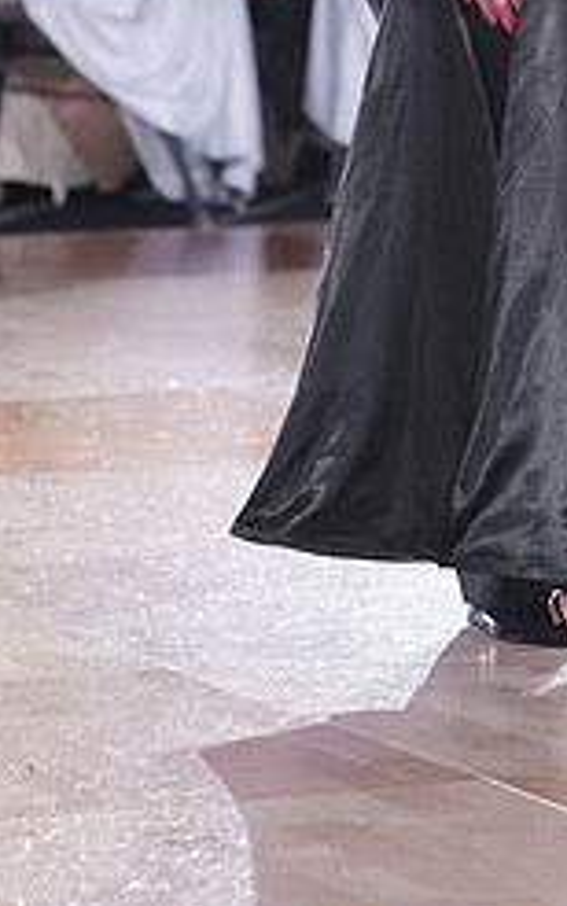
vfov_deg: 6.7
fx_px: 7705
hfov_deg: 4.2
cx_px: 532
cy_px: -151
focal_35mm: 312
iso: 2500
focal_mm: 130
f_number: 4
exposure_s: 1/400
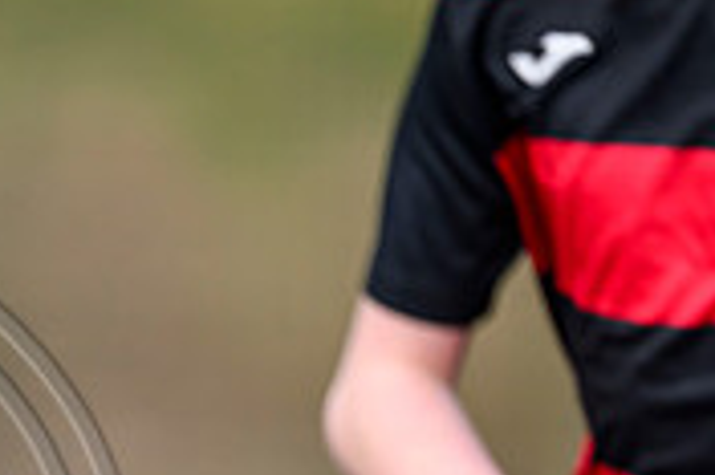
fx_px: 26231
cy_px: 611
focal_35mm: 1322
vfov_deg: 1.0
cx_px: -280
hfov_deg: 1.6
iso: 640
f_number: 3.2
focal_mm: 400
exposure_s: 1/1600
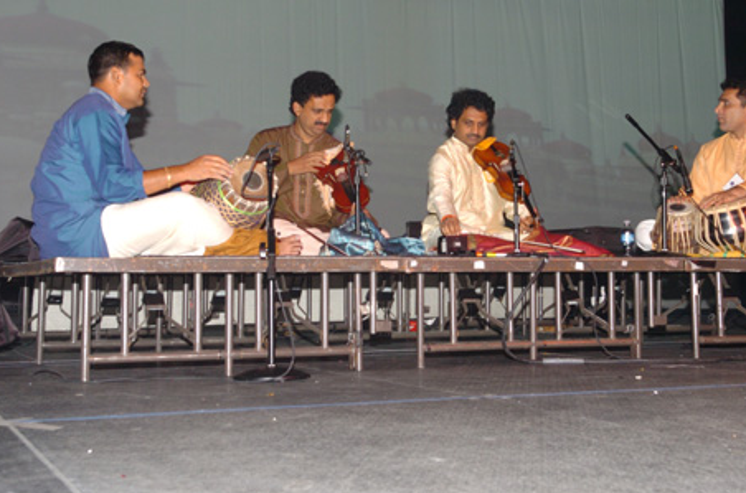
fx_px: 1275
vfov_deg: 21.9
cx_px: 421
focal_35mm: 62
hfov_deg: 32.6
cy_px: 182
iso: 400
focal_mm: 31
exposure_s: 1/40
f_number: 5
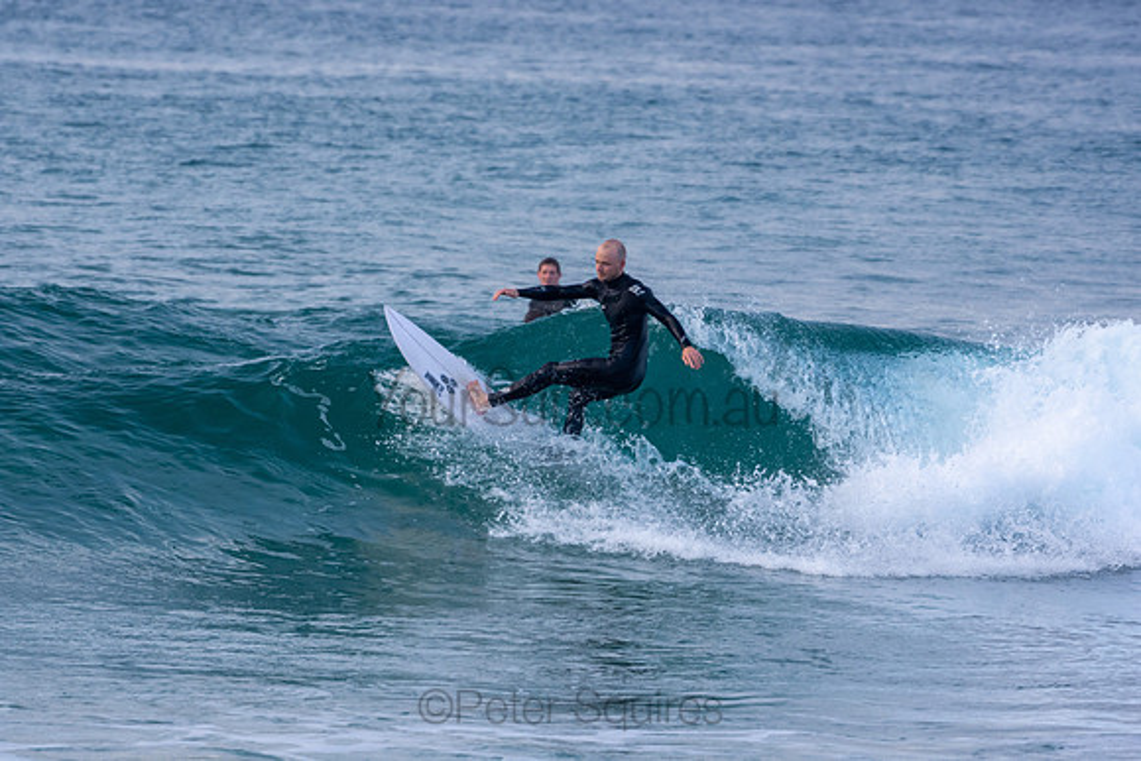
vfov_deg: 2.7
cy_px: 380
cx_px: 570
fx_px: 16167
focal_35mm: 510
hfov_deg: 4.0
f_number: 5.6
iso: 640
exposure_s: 1/1000
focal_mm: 340
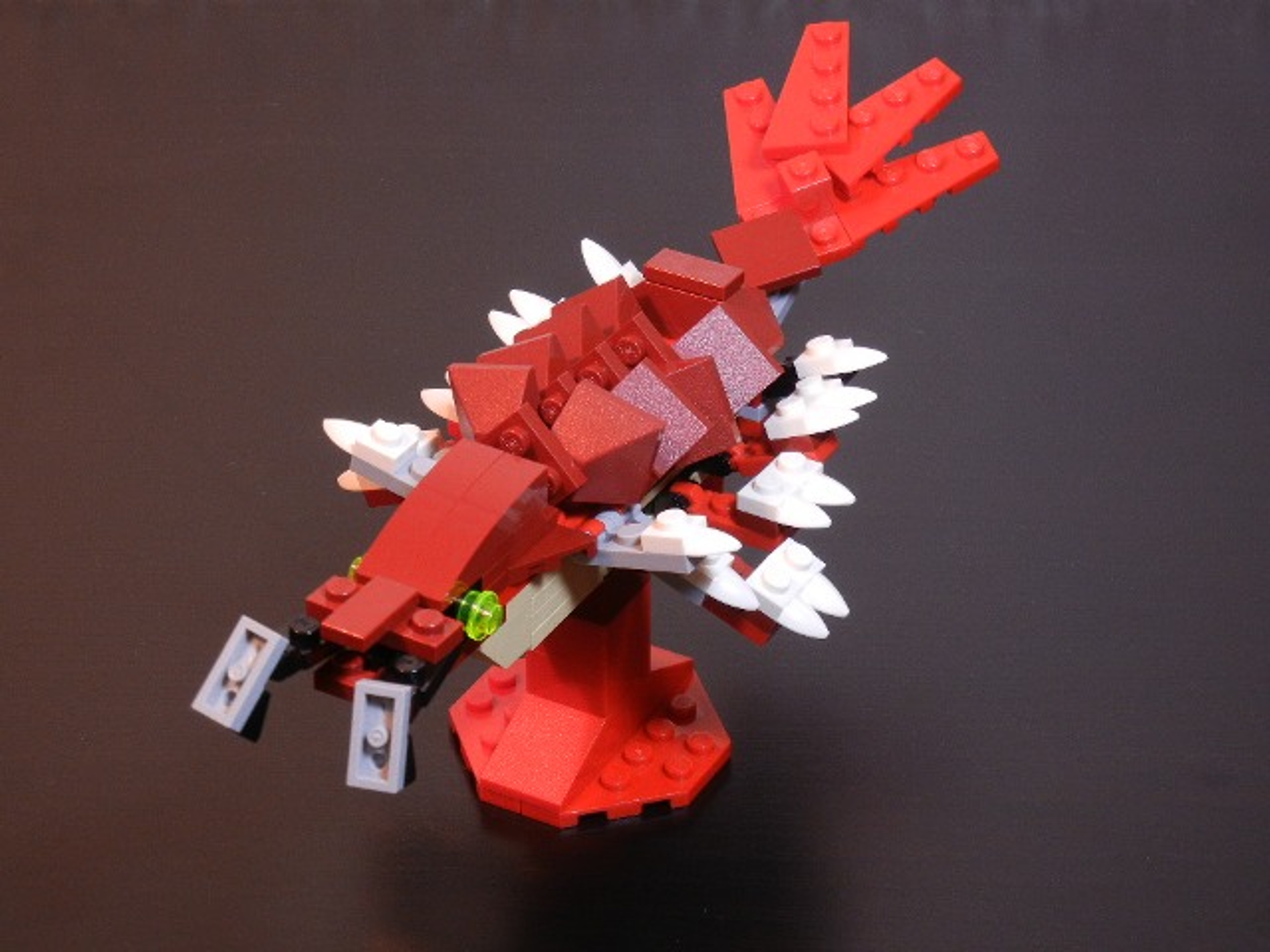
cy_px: 476
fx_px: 3742
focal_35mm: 102
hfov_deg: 19.3
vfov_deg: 14.5
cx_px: 635
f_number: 4.5
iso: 258
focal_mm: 18.3
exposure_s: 1/30
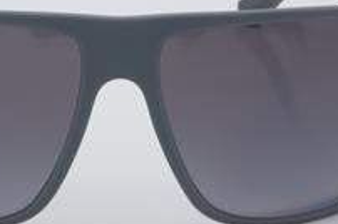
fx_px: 975
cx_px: 120
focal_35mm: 104
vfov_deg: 13.1
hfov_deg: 19.6
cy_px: 110
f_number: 32
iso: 100
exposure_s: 1/4
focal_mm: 35
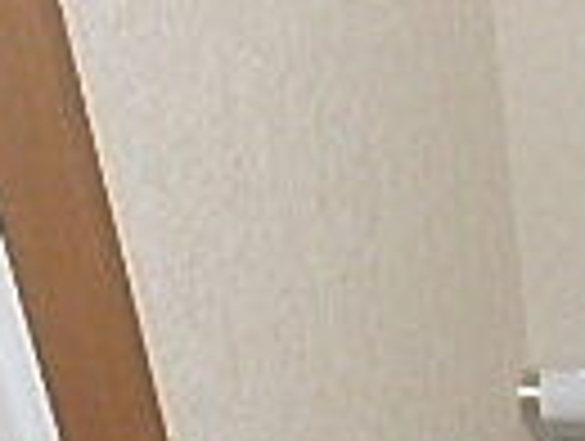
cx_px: 886
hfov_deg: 17.1
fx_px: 1744
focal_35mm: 103
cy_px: 324
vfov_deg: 14.4
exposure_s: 1/30
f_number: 3.5
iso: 400
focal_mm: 3.7
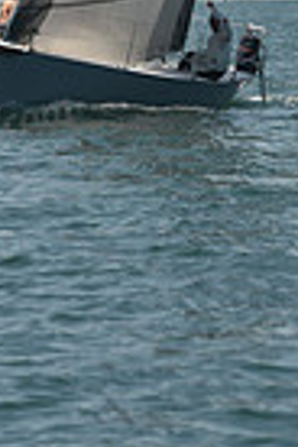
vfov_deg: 4.0
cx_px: 241
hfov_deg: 2.7
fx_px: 6382
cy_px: -385
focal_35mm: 514
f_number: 5.6
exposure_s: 1/800
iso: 250
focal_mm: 122
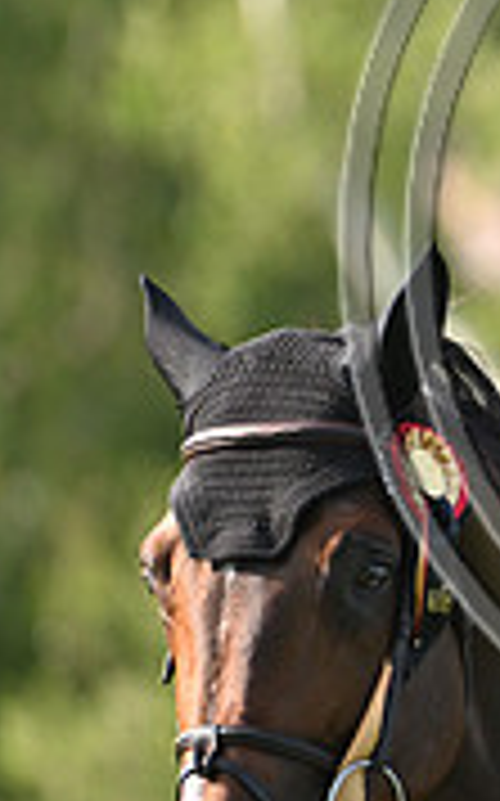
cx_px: 867
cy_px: 171
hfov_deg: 1.2
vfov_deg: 1.9
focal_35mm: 1127
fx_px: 24611
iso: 720
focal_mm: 340
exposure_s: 1/1250
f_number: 4.5
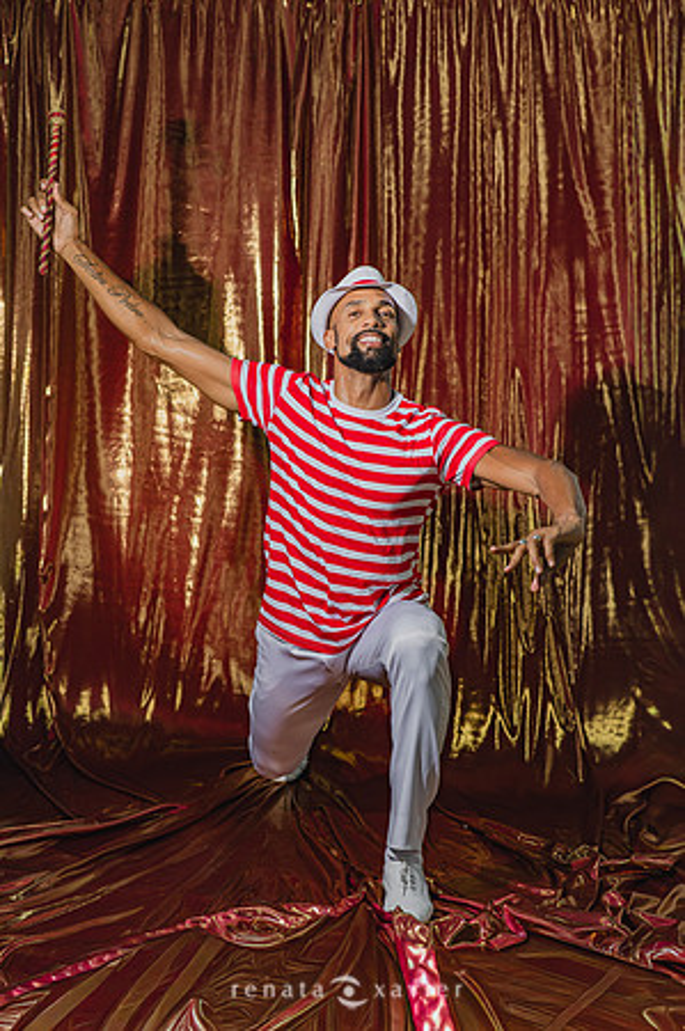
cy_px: 516
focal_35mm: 85
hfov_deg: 16.0
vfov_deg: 23.9
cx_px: 342
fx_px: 2431
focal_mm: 85
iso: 200
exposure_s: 1/200
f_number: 2.8
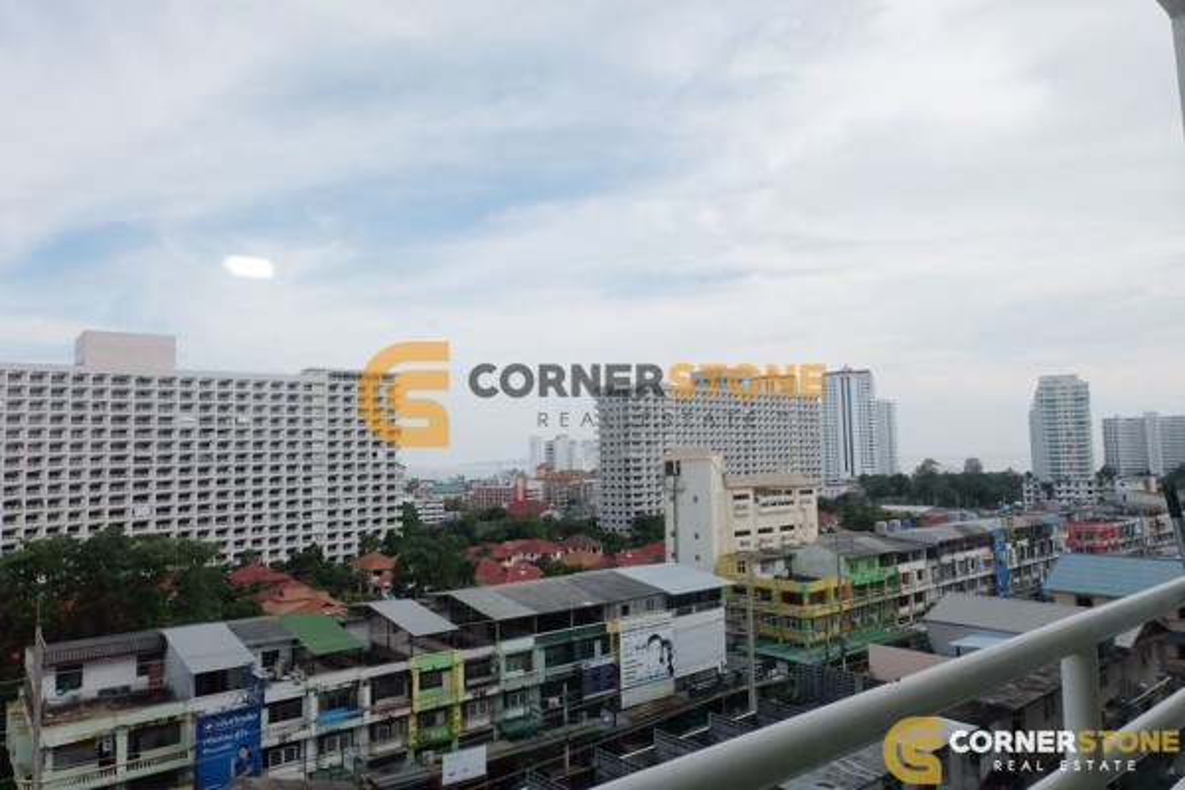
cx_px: 592
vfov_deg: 53.1
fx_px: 790
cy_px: 395
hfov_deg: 73.7
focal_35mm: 24
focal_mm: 16
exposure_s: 1/150
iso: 200
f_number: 14
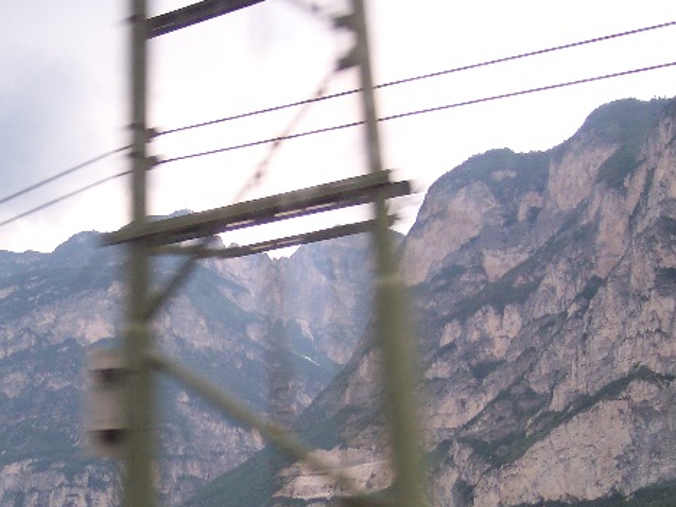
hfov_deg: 29.4
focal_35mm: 65
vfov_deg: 22.3
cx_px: 176
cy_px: 412
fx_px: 1269
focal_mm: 8
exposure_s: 1/250
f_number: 2.8
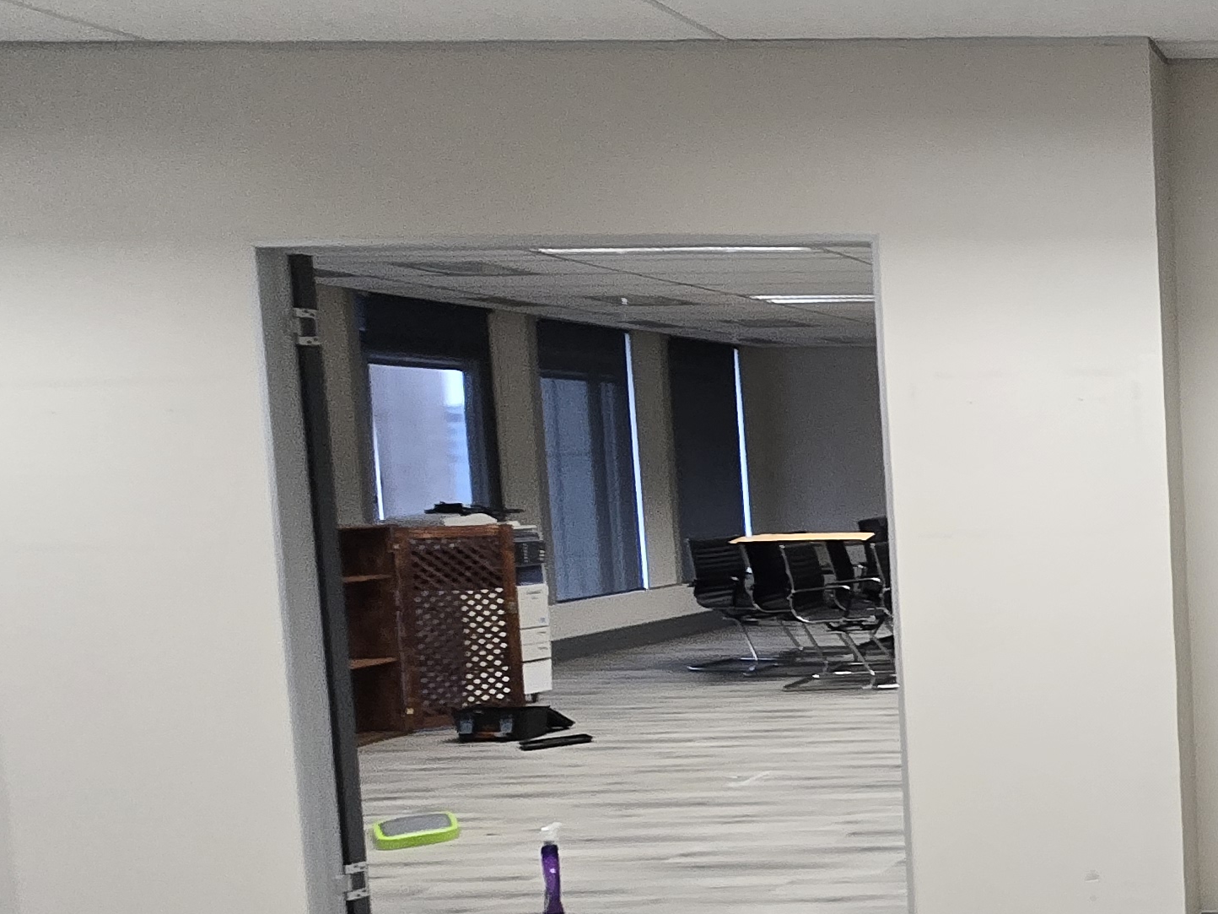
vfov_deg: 39.5
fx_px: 1267
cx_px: 1587
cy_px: 555
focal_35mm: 36
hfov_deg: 35.2
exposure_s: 1/50
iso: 200
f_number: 2.2
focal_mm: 1.7
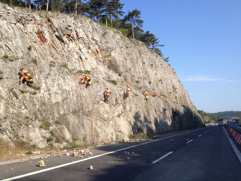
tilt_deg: +7.3
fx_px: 244
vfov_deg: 40.7
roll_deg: +0.3
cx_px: 120
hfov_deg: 52.6
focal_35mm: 35
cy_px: 90
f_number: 2.4
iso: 50
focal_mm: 4.28
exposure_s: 1/1381
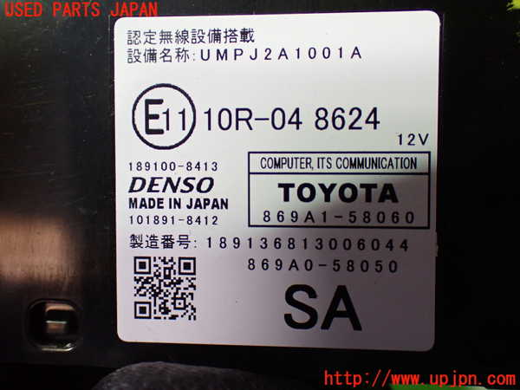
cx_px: 260
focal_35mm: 44
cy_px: 195
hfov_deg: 42.9
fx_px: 661
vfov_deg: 32.9
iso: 800
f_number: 2.9
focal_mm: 7.84
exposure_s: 1/60
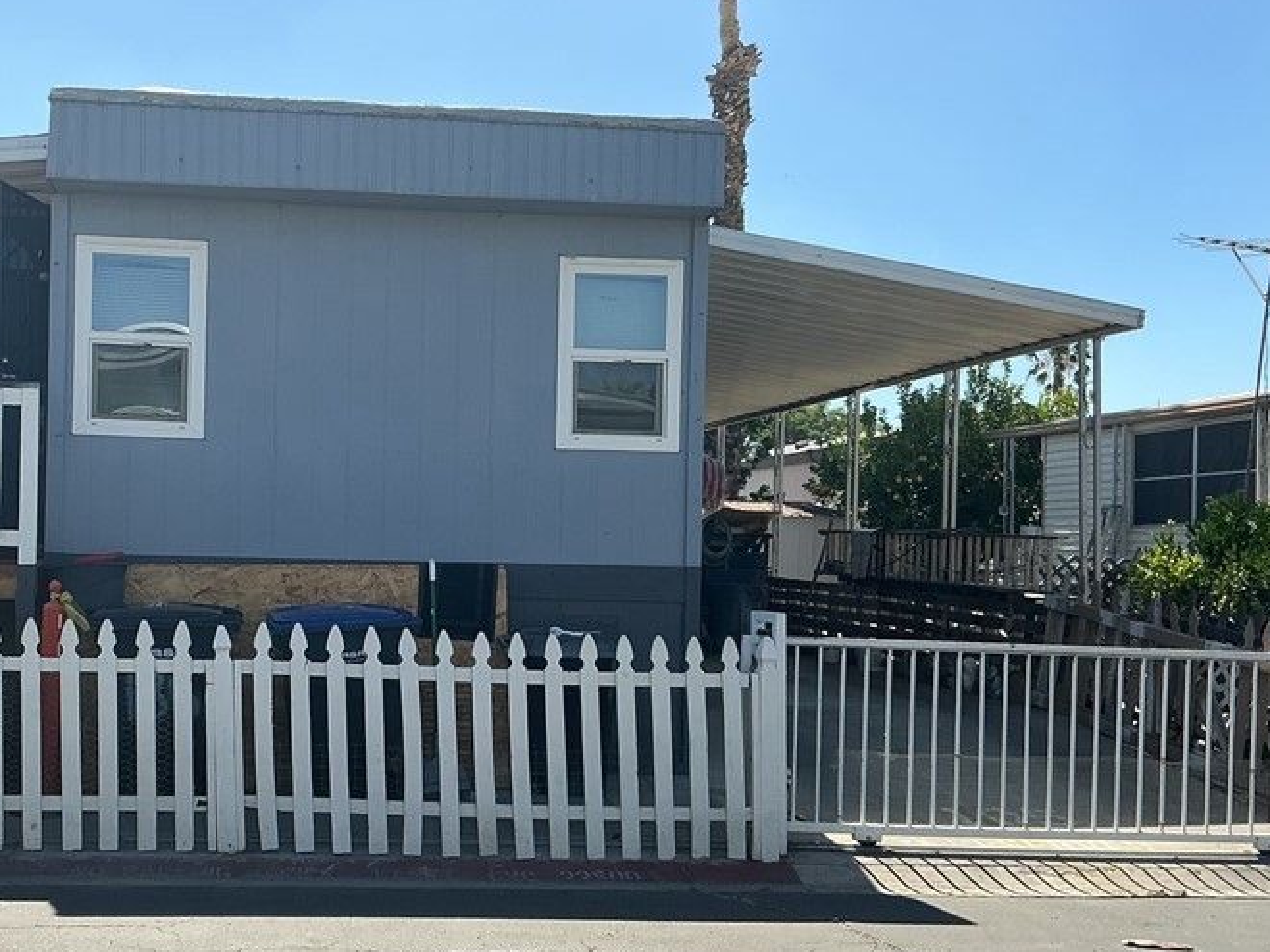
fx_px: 1651
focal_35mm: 45
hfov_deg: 41.4
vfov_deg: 32.1
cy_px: 542
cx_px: 400
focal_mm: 3
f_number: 1.8
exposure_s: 1/1786
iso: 25
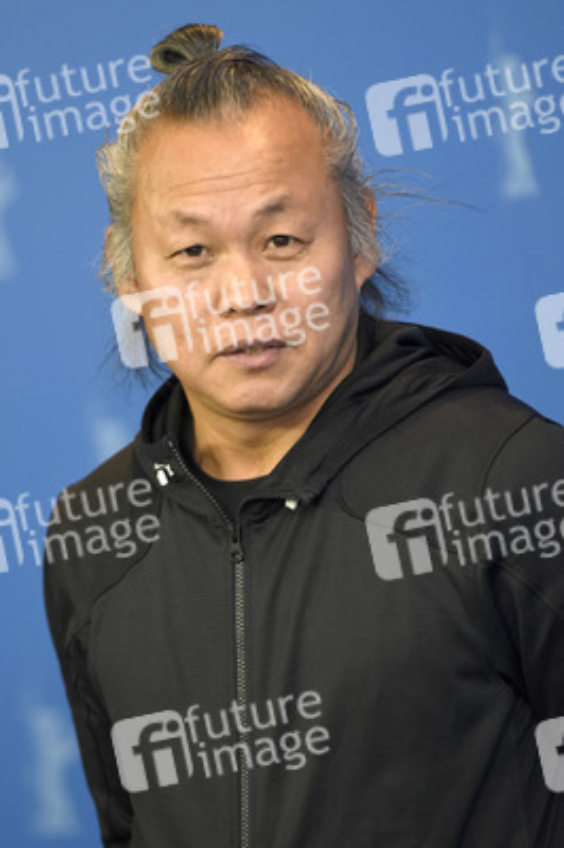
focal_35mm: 300
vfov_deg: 6.9
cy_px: 424
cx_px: 282
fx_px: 7062
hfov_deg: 4.6
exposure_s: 1/400
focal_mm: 200
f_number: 3.2
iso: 640
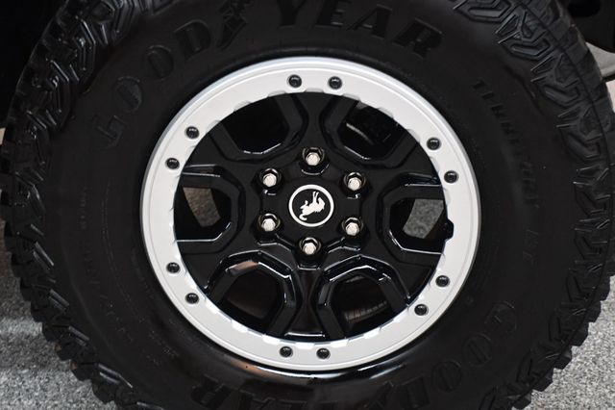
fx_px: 1281
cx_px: 308
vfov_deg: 18.2
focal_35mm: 75
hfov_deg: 27.0
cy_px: 205
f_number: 4.8
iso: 3200
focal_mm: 50
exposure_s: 1/60
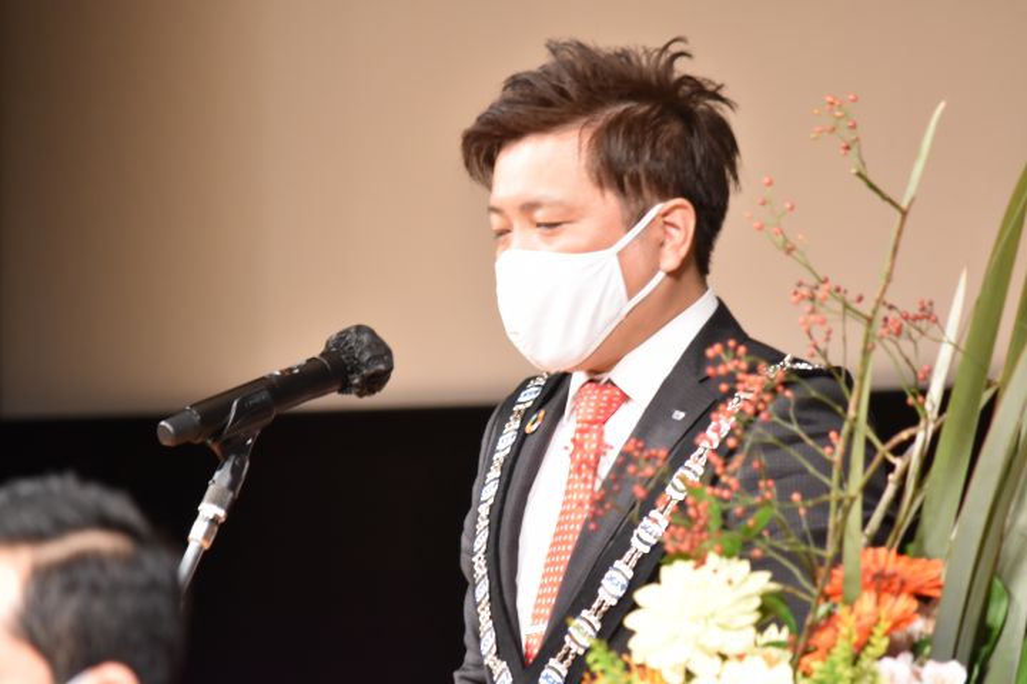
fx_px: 12836
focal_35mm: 450
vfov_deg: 3.1
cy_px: 342
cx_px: 514
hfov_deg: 4.6
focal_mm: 300
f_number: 6.3
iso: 1250
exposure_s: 1/25
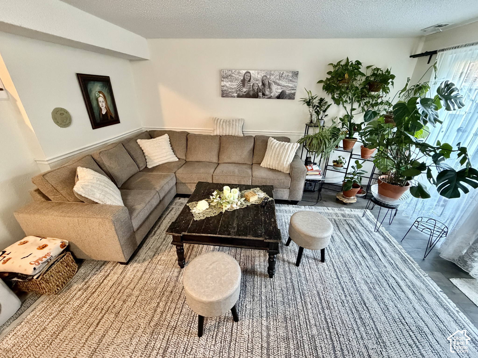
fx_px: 193
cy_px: 179
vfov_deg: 85.7
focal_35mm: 14
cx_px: 239
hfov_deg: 102.1
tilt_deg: -26.8
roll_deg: -0.3
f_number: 2.2
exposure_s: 1/60
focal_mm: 2.22
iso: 640
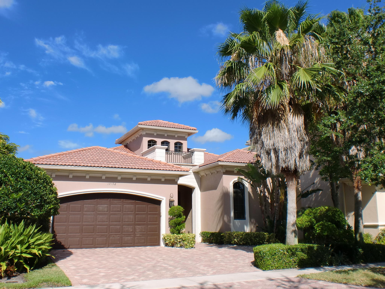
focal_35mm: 35
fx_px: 389
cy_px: 144
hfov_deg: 52.6
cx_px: 192
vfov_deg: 40.7
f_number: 5.6
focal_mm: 6.3
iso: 64
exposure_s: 1/400
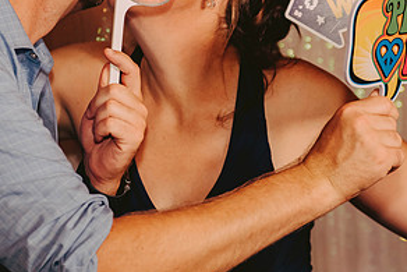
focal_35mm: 149
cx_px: 159
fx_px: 1685
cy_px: 33
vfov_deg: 9.2
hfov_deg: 13.8
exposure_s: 1/125
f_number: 2.8
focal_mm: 75
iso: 1250
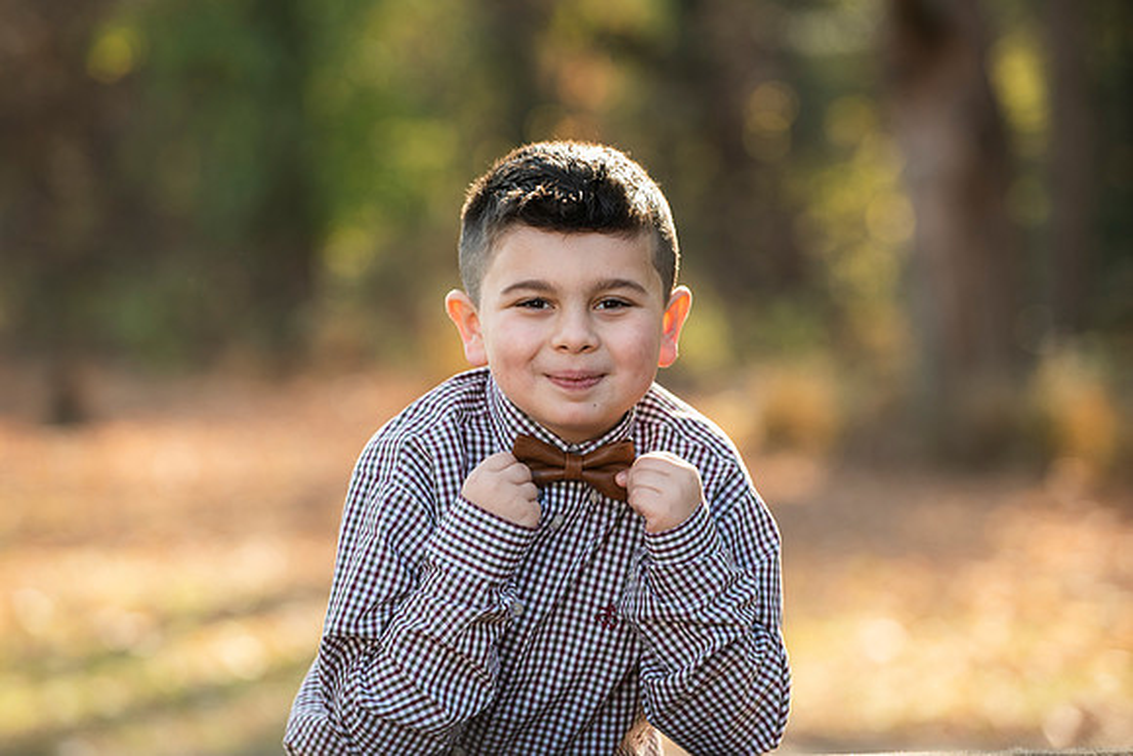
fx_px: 5305
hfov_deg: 12.2
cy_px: 358
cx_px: 536
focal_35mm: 169
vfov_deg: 8.2
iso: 200
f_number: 4
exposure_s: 1/250
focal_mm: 160
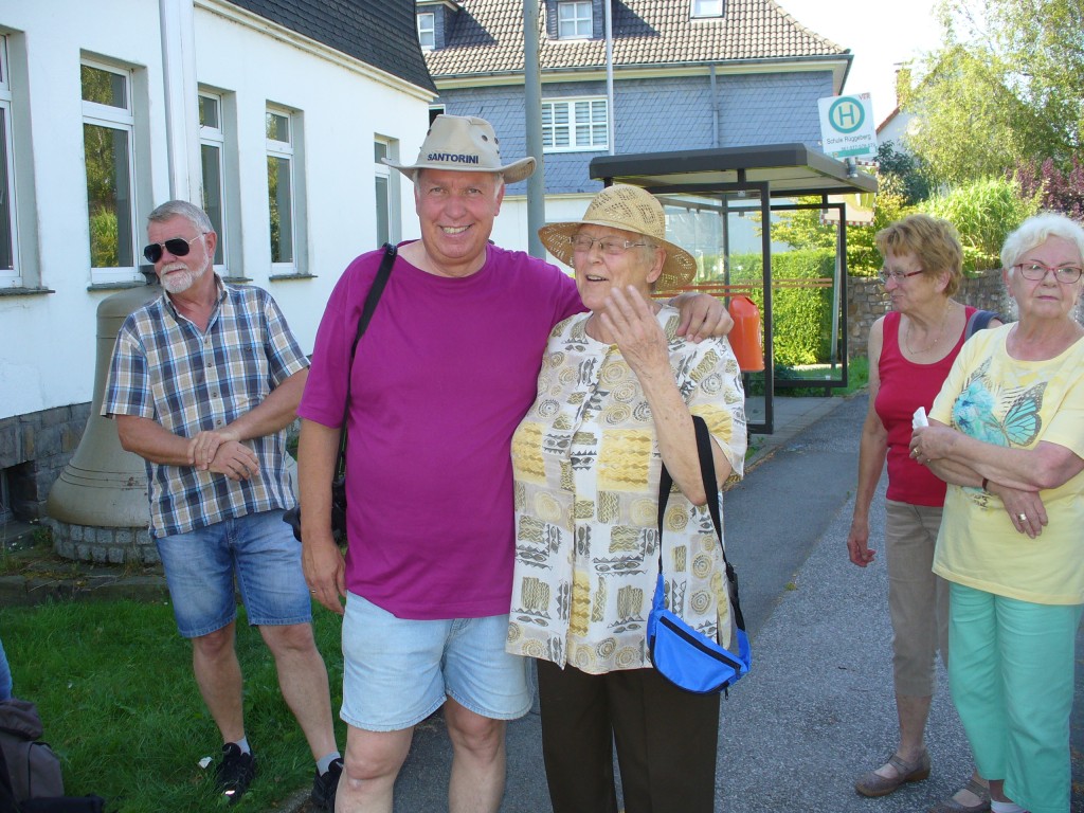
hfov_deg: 50.1
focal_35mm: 37
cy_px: 406
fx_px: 1159
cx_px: 542
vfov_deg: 38.7
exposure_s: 1/160
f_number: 2.8
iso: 80
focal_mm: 6.1
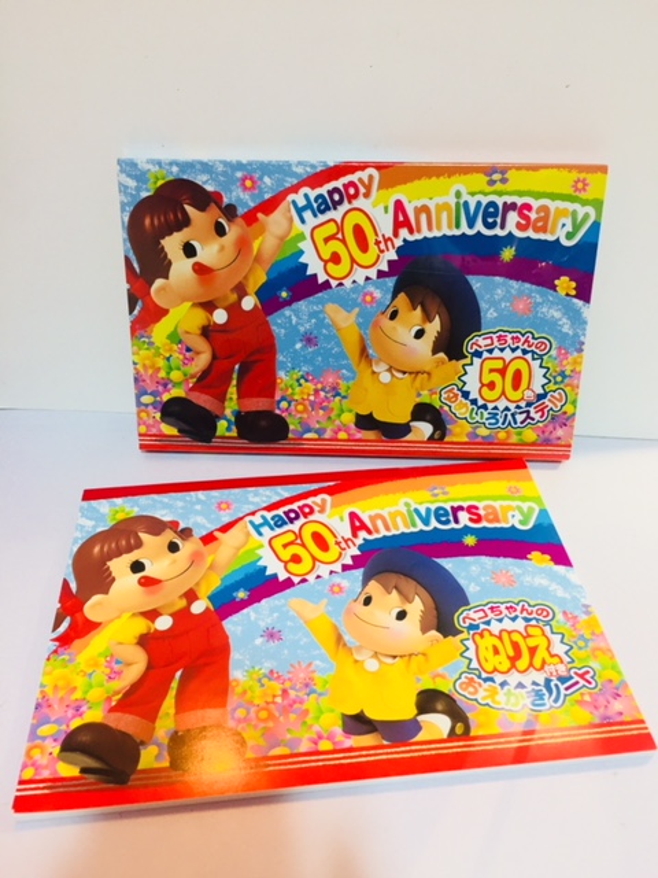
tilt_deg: -36.2
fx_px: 735
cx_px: 329
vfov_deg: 61.7
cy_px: 439
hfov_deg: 48.2
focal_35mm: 29
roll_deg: +0.8
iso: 125
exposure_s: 1/33
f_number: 2.2
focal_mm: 4.15
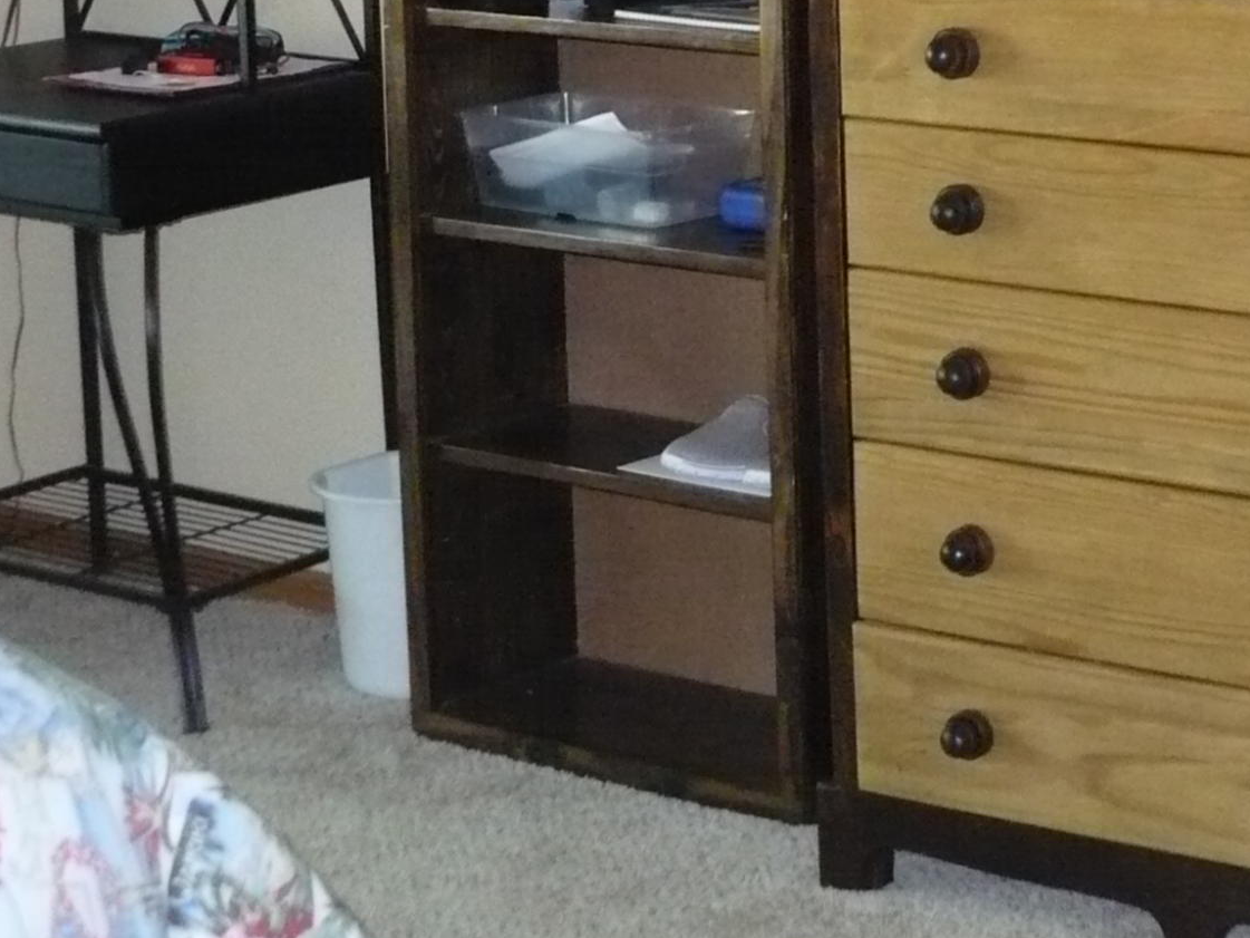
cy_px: -159
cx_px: 1347
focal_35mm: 99
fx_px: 3575
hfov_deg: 19.1
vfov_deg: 14.5
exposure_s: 1/30
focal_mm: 6.1
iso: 400
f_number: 2.8
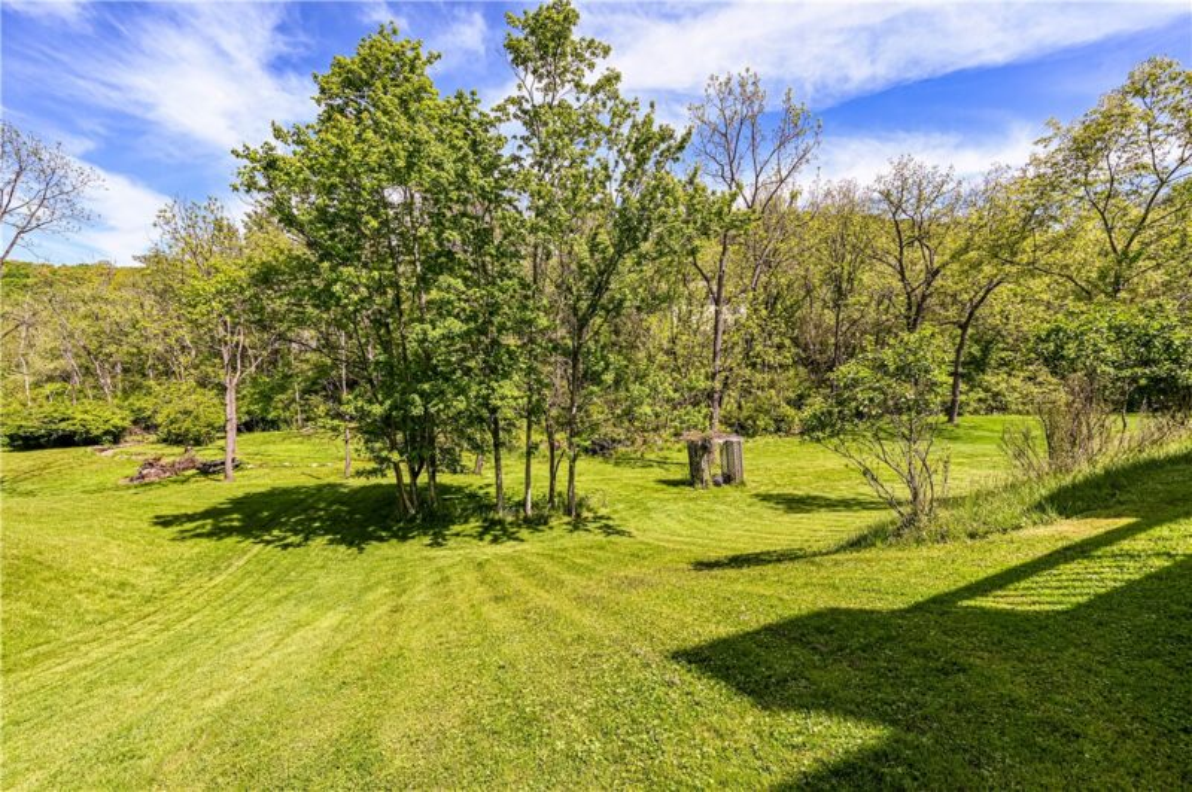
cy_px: 396
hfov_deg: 104.3
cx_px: 596
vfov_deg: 81.1
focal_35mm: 14
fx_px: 463
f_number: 8
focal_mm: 14
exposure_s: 1/160
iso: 100
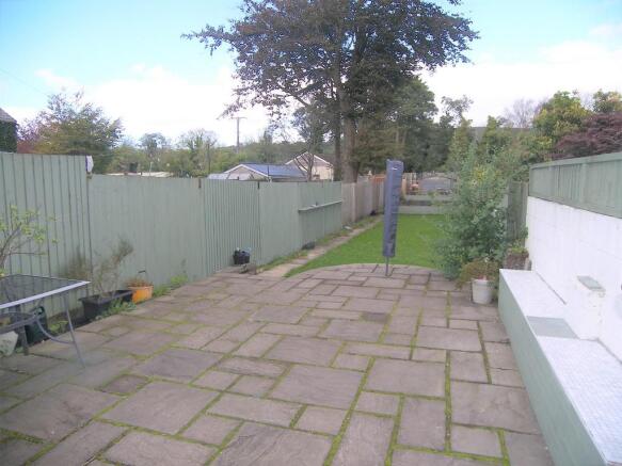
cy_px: 233
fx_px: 467
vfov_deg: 53.0
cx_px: 311
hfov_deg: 67.3
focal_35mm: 26
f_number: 2.8
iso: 50
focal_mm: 5.4
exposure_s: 1/320
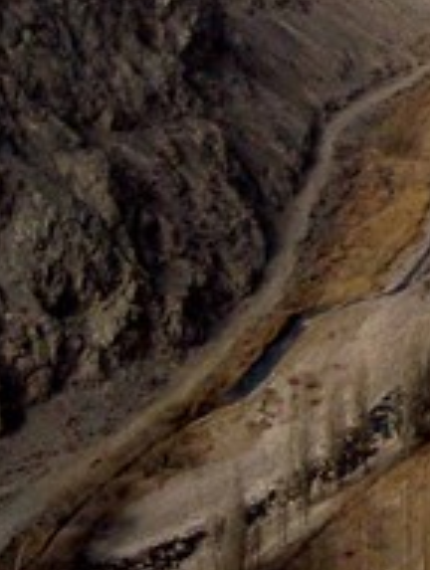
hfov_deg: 10.4
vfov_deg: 13.9
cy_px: -46
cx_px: 627
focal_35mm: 139
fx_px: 2295
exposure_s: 1/400
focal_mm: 5.8
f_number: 4.8
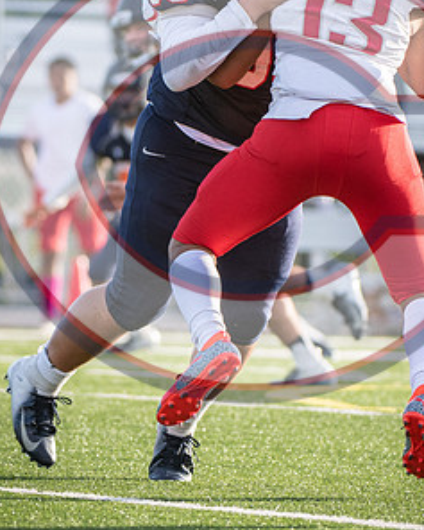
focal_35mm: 631
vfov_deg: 3.1
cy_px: 125
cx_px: 158
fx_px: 9893
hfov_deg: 2.5
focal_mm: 210
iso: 360
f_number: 4
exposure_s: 1/1000
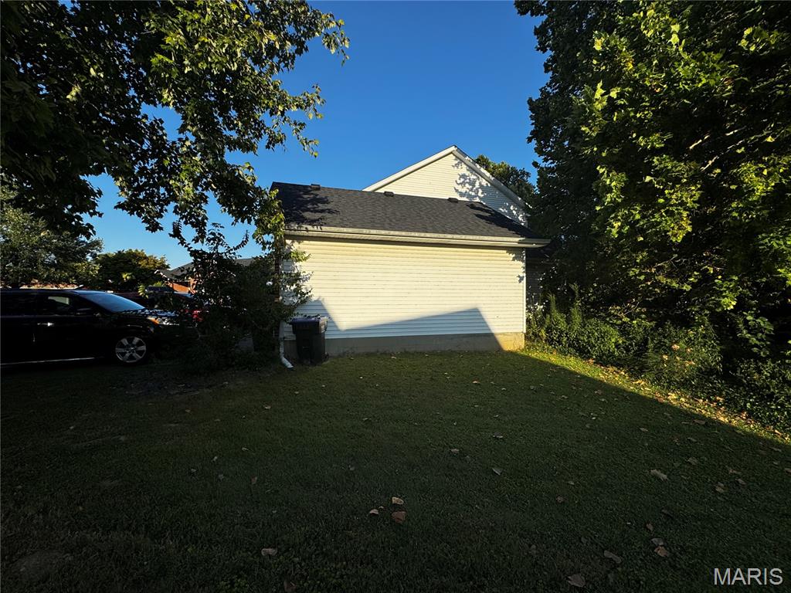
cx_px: 396
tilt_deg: -0.7
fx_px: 320
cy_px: 296
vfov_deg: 85.7
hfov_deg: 102.1
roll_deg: -2.6
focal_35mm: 14
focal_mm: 2.22
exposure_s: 1/2415
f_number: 2.2
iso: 50
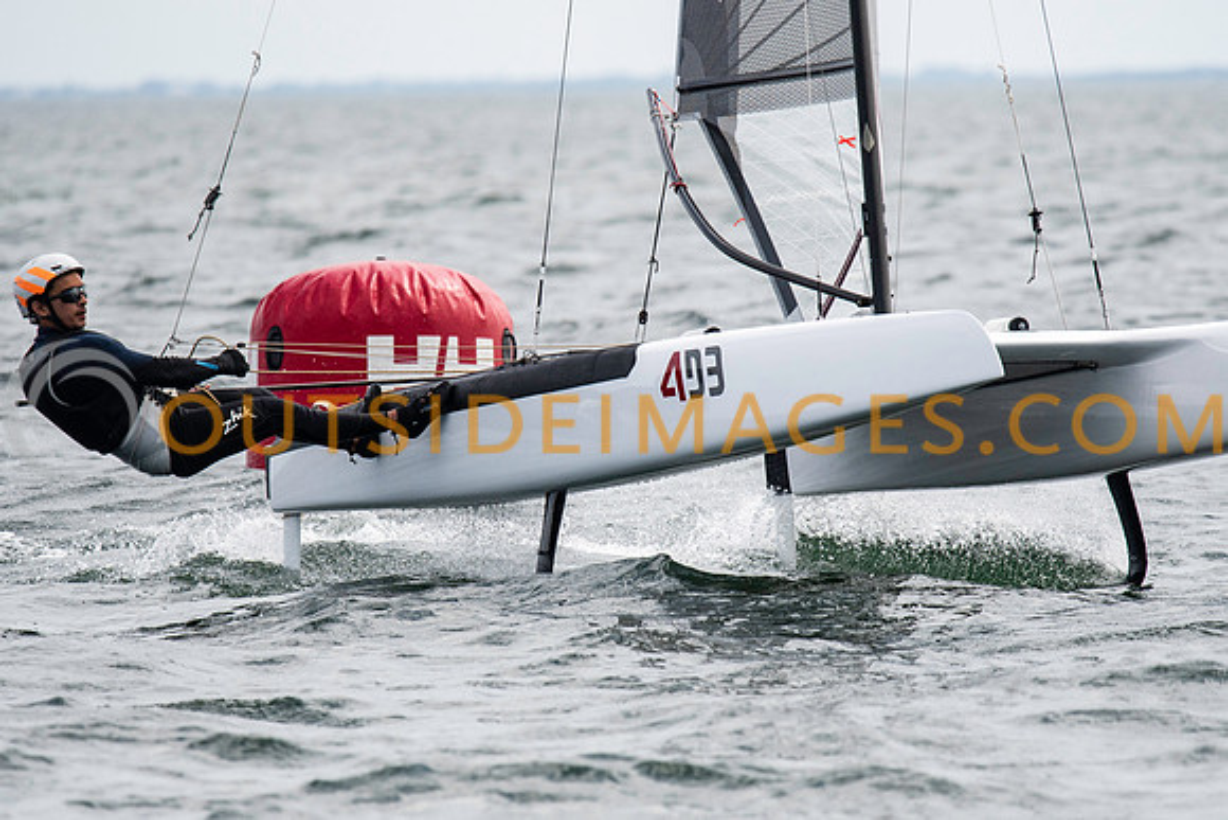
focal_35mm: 469
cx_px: 614
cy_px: 410
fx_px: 16007
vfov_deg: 2.9
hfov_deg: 4.4
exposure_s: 1/4000
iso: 400
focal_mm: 300
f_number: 5
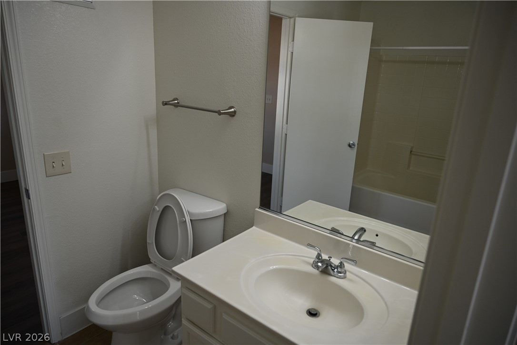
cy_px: 172
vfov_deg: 53.1
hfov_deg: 73.7
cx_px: 258
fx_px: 345
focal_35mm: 24
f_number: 4
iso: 400
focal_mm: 24
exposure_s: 1/200
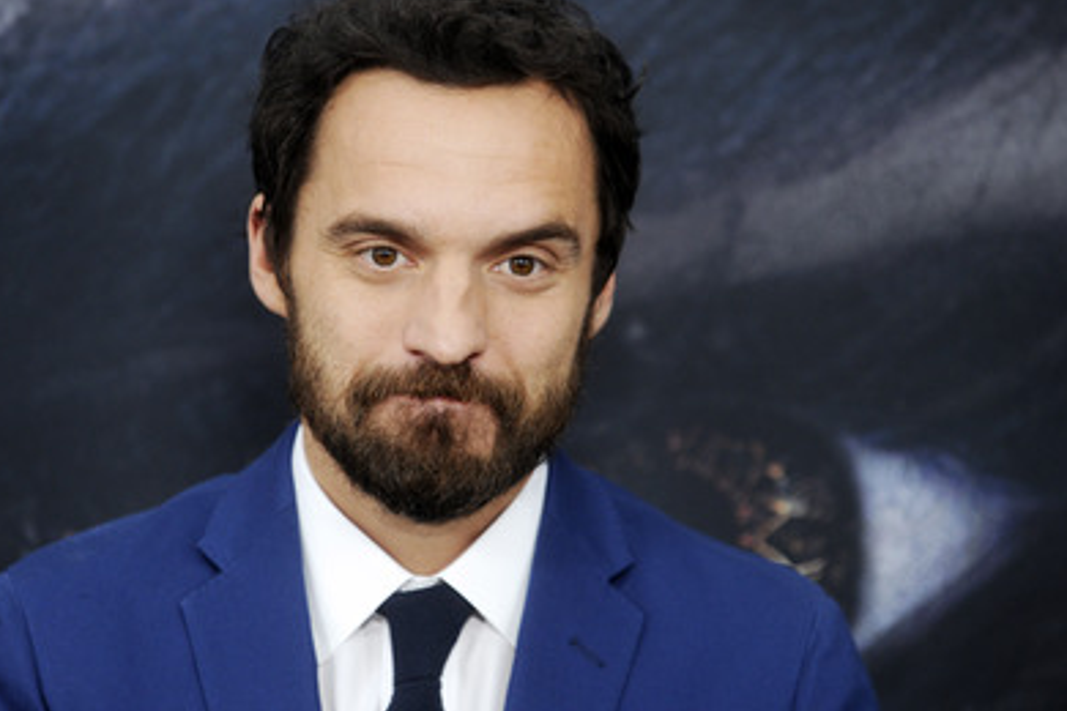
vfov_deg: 6.8
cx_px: 471
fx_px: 5987
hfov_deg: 10.2
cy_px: 334
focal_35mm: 202
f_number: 4
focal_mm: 175
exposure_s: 1/800
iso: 1600
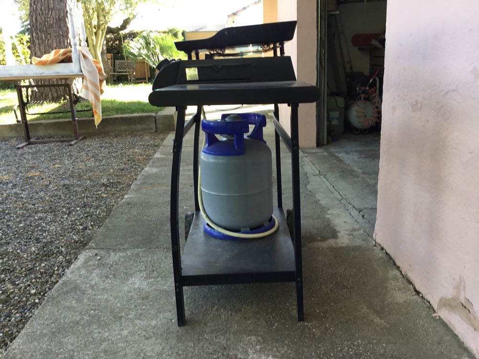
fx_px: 429
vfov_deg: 45.4
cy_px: 180
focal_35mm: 31
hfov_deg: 58.4
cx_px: 240
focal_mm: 3.3
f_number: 2.4
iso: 25
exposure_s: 1/50
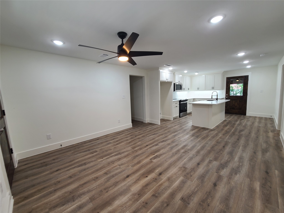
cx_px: 142
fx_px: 107
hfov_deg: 106.2
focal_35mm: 13
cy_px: 106
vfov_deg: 89.9
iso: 100
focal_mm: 2.2
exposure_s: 1/60
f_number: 2.2
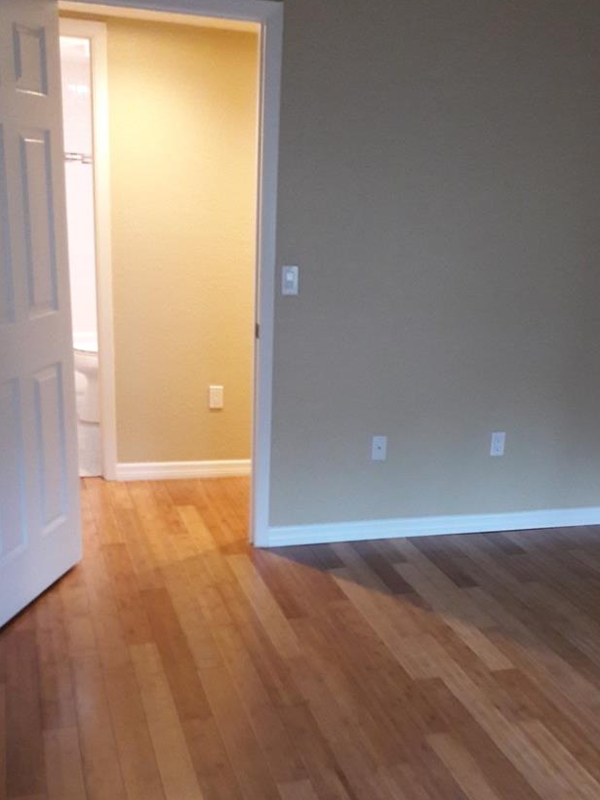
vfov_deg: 45.3
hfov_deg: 35.1
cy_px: 512
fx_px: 948
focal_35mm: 41
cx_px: 344
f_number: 1.9
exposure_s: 1/30
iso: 200
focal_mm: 3.7
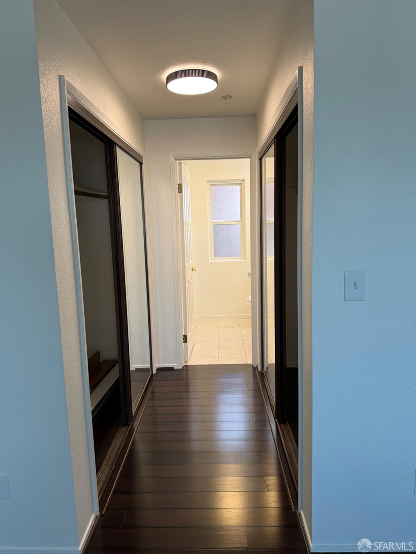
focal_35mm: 24
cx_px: 208
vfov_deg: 71.6
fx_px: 384
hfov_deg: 56.8
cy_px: 277
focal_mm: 6.76
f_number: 1.78
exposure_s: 1/120
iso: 100
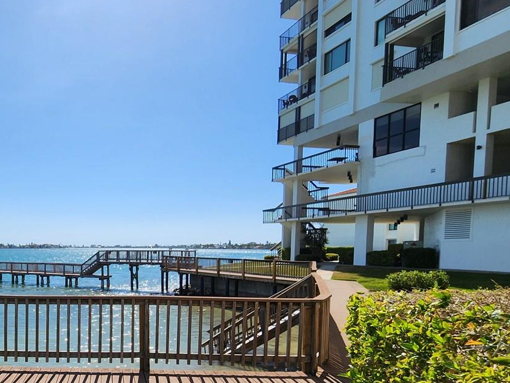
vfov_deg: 53.1
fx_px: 368
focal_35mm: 25
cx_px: 85
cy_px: 273
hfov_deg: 62.1
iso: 50
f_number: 2.2
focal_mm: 2.2
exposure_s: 1/3977
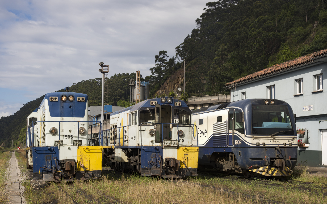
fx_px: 486
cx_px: 163
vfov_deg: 23.8
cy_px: 109
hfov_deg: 37.2
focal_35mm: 55
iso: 100
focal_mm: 35
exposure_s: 1/200
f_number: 10
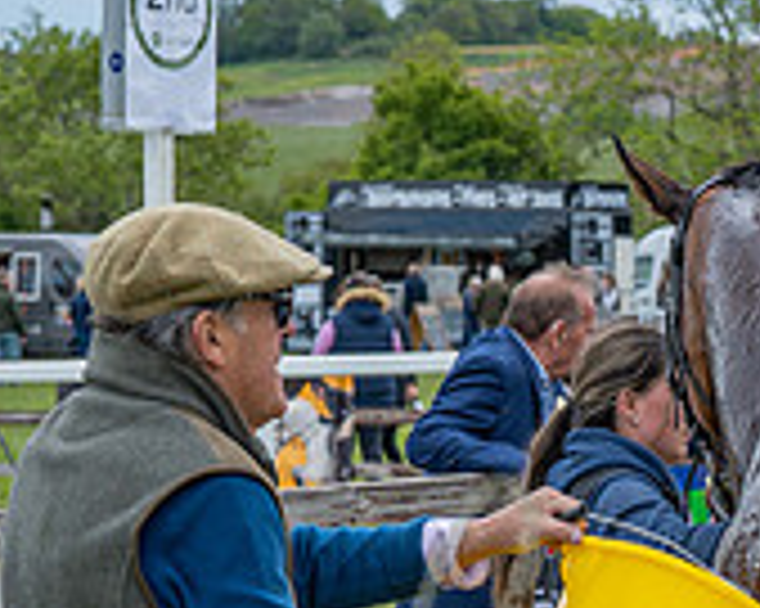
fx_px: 4968
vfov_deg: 6.9
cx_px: 789
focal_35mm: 221
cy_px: 788
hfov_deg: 8.7
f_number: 5
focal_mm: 59
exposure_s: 1/500
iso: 200
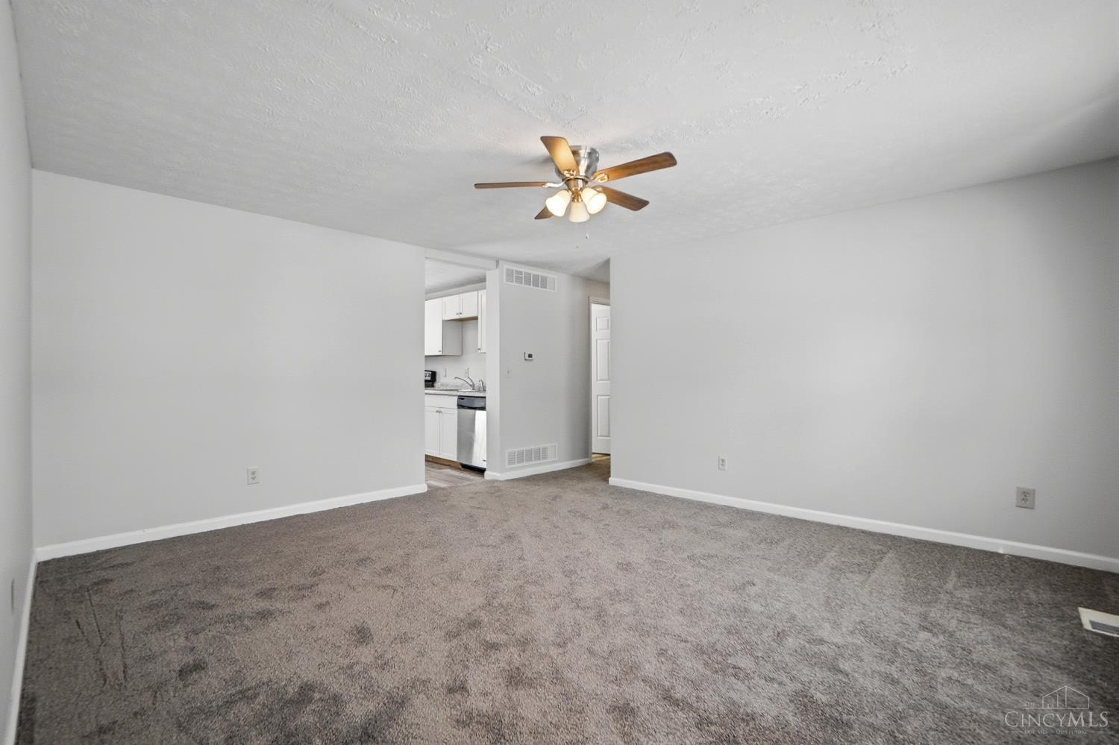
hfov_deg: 100.4
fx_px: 466
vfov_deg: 77.3
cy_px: 372
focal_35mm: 15
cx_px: 560
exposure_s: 1/500
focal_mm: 10
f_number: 4
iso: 100
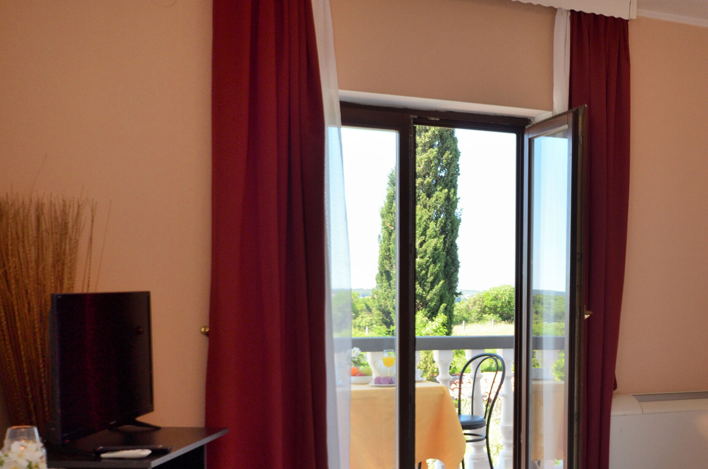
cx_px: 557
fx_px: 981
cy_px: 364
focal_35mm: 50
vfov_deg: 26.5
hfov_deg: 38.3
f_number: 5.6
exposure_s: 1/125
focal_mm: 20
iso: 200
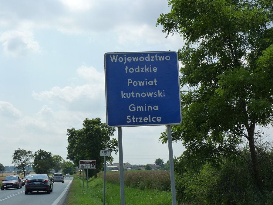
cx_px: 136
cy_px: 102
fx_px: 434
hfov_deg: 34.9
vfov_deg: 26.6
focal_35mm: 55
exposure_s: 1/400
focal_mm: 9.9
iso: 125
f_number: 6.3
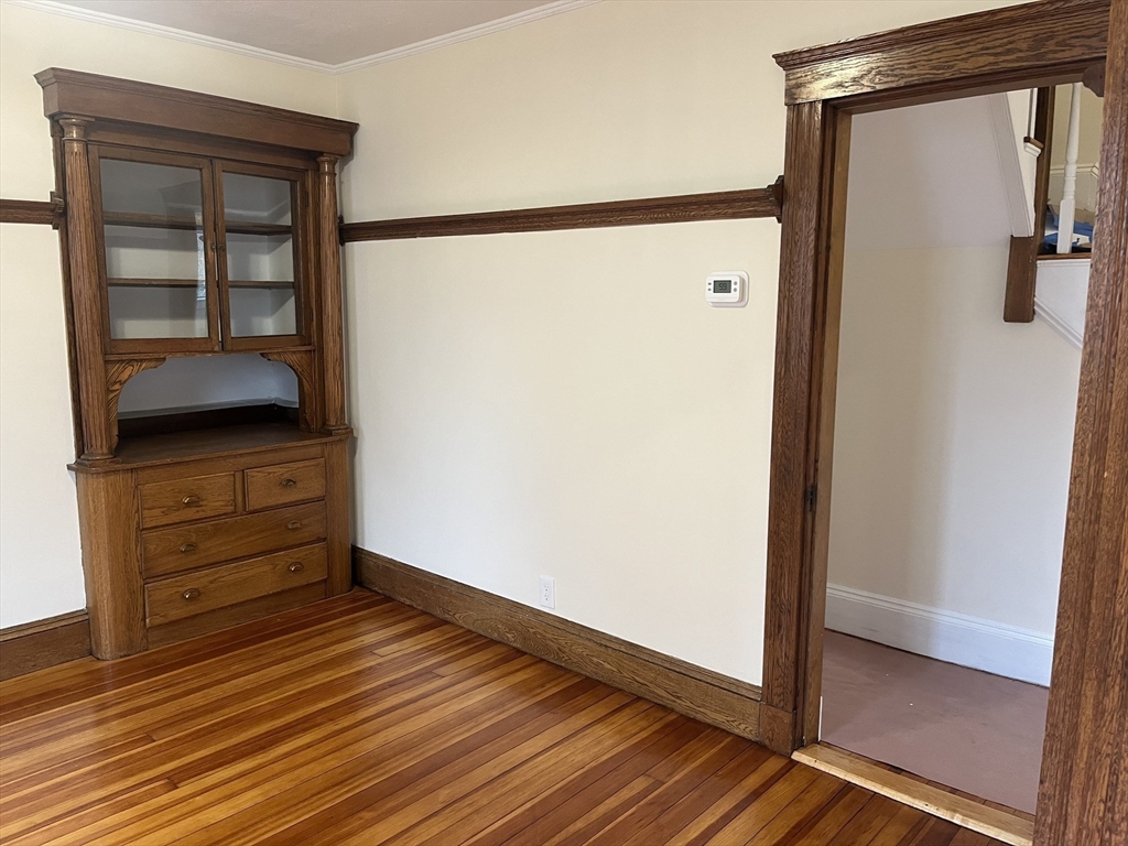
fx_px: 847
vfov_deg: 53.1
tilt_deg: -7.4
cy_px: 423
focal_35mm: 26
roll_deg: +0.3
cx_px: 564
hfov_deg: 67.3
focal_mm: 5.1
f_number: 1.6
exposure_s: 1/60
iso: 160
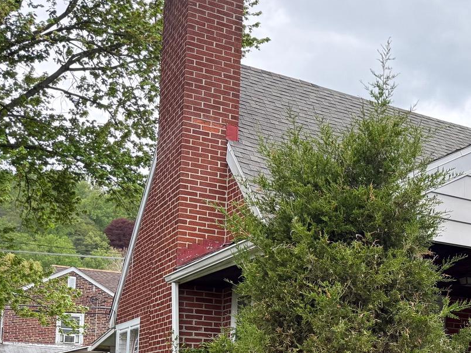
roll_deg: -0.2
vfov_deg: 22.9
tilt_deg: +3.2
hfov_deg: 28.2
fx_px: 830
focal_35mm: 61
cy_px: 370
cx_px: 543
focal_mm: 6.76
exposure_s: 1/248
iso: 100
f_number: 1.78
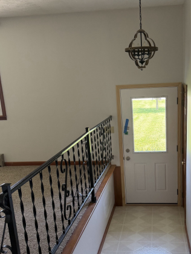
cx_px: 131
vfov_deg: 48.7
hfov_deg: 37.2
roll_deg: +2.2
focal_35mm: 38
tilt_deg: -15.3
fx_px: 279
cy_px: 152
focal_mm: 6.76
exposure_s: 1/121
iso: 160
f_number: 1.78
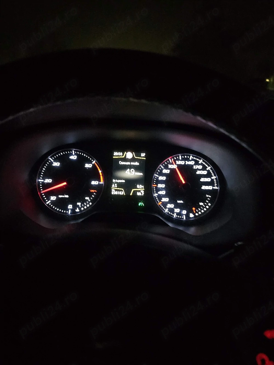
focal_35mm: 23
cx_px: 137
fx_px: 243
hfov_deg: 58.9
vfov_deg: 73.9
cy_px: 182
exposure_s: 1/16.7
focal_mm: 6.3
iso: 1250
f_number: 1.7
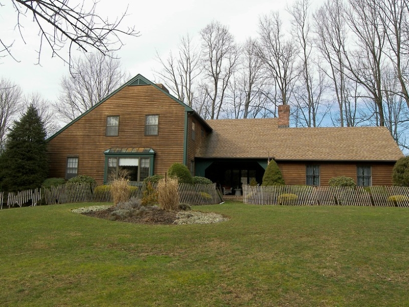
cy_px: 154
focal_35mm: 31
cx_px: 204
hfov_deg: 58.4
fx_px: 366
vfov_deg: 45.4
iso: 50
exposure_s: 1/400
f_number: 3.2
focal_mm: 6.6
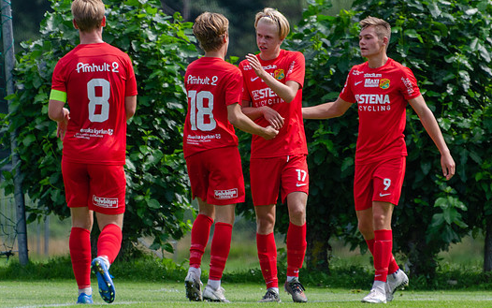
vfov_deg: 1.8
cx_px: 210
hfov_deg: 2.9
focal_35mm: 728
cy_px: 112
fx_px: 9764
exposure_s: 1/800
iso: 250
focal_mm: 300
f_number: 5.6
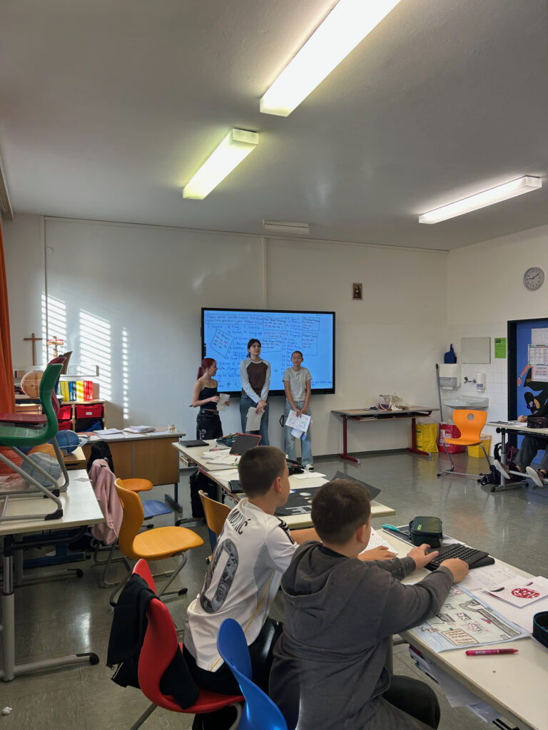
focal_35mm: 26
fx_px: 549
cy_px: 365
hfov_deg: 53.1
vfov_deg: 67.3
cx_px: 274
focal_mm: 5.7
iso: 50
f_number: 1.5
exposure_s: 1/100
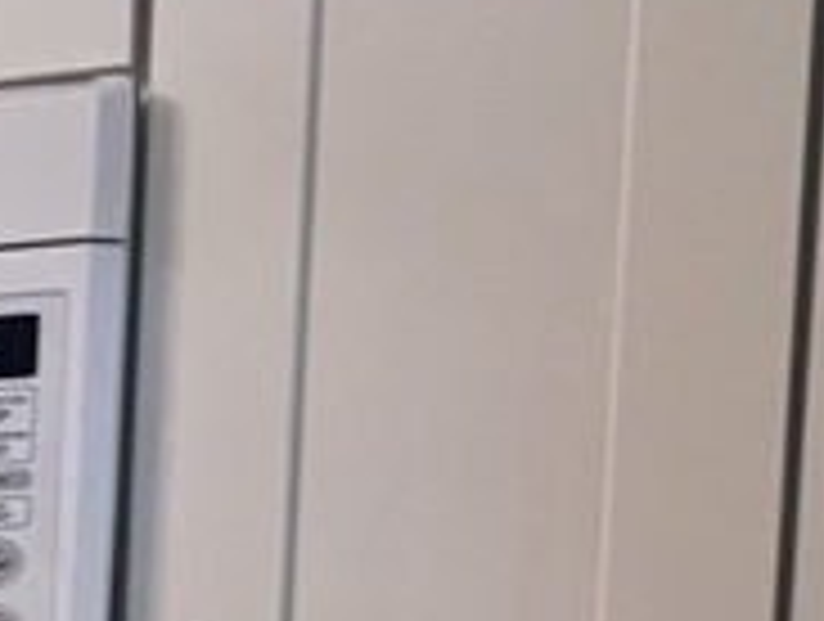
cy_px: 1305
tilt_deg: -6.0
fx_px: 3196
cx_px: -1472
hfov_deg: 11.0
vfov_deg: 10.1
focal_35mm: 134
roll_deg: +0.3
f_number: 1.78
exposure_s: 1/60
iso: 160
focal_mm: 6.76
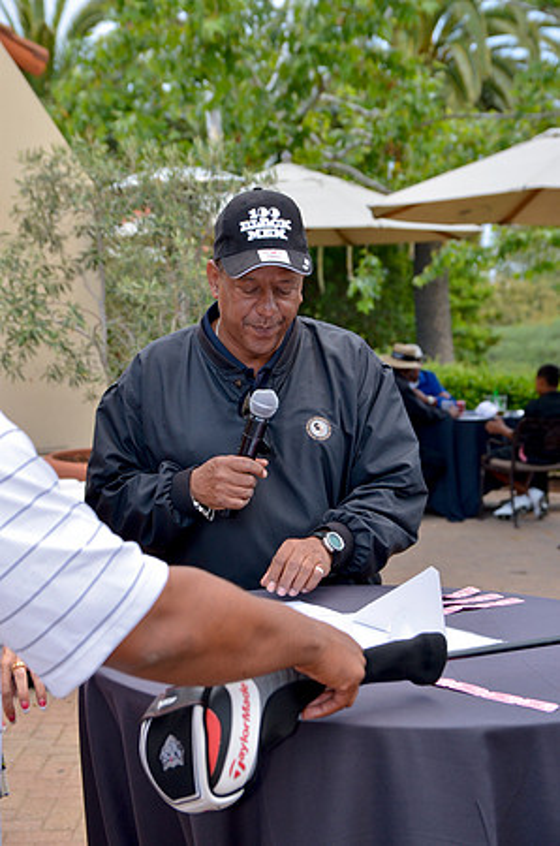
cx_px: 280
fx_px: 1617
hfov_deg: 19.6
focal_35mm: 69
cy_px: 423
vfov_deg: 29.3
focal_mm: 46
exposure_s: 1/80
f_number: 4
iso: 400
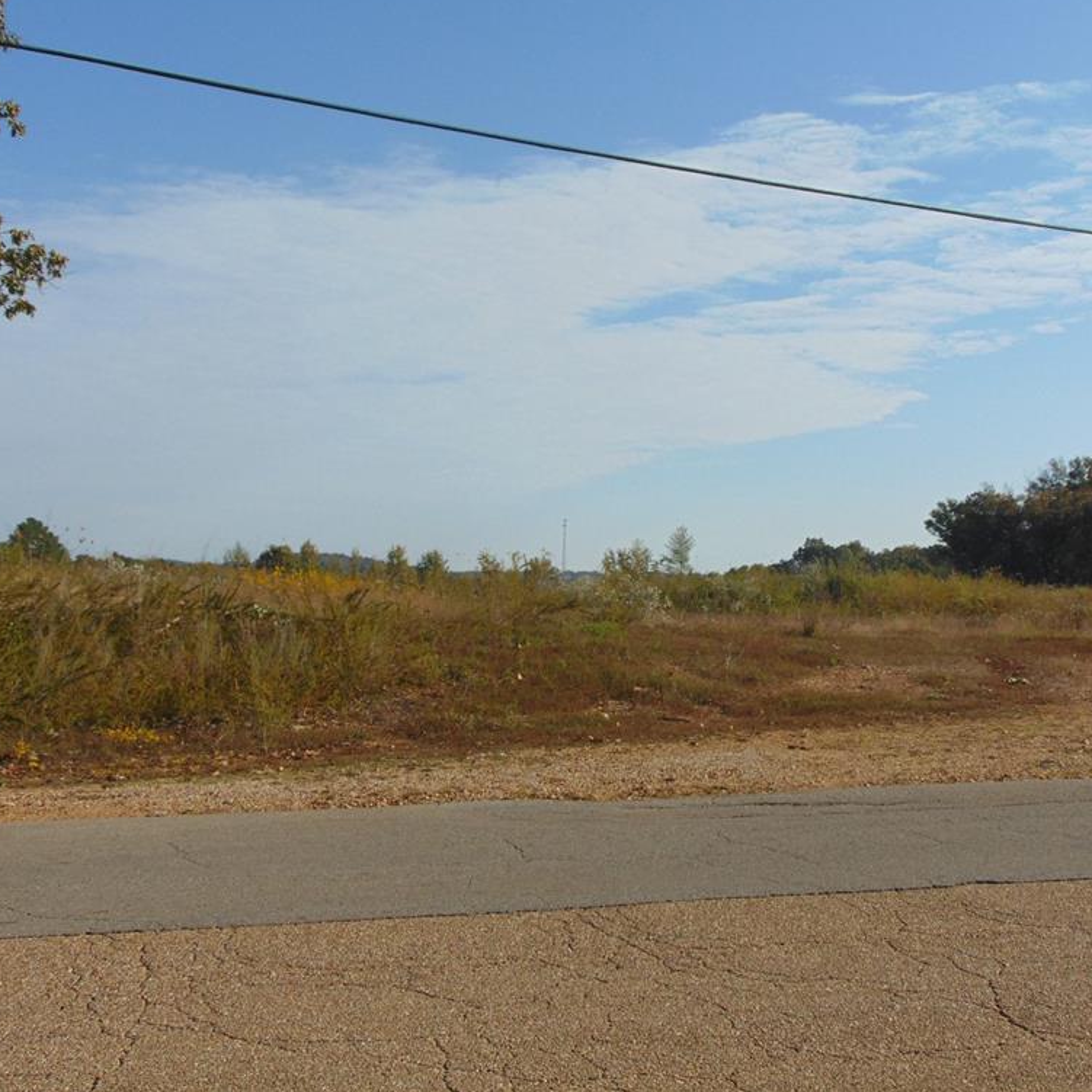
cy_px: 538
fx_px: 1677
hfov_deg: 36.0
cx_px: 605
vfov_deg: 36.1
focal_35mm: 47
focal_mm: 6.9
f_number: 8.5
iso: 80
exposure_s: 1/320
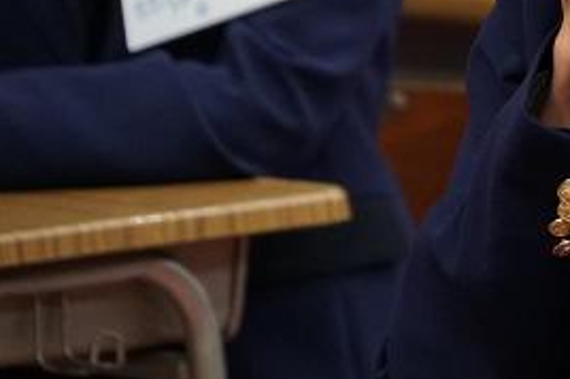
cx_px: 723
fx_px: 11433
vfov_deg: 1.9
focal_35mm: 723
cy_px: -147
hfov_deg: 2.9
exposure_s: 1/200
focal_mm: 172
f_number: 6.3
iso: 2000
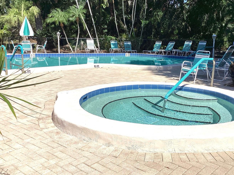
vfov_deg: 37.7
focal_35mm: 38
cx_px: 131
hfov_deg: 48.9
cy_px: 80
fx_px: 257
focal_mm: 3.3
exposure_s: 1/2717
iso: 25
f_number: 2.4
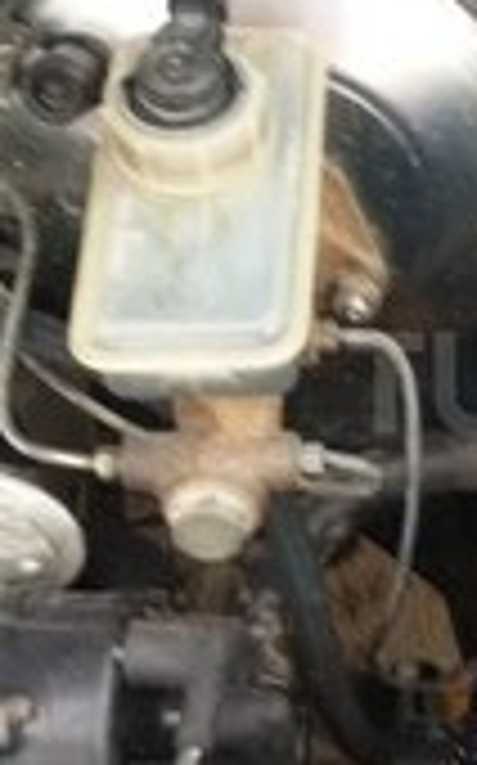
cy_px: 382
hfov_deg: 12.9
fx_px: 2000
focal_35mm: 96
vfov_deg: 21.7
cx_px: 693
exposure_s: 1/33
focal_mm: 2.93
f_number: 2.4
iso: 80
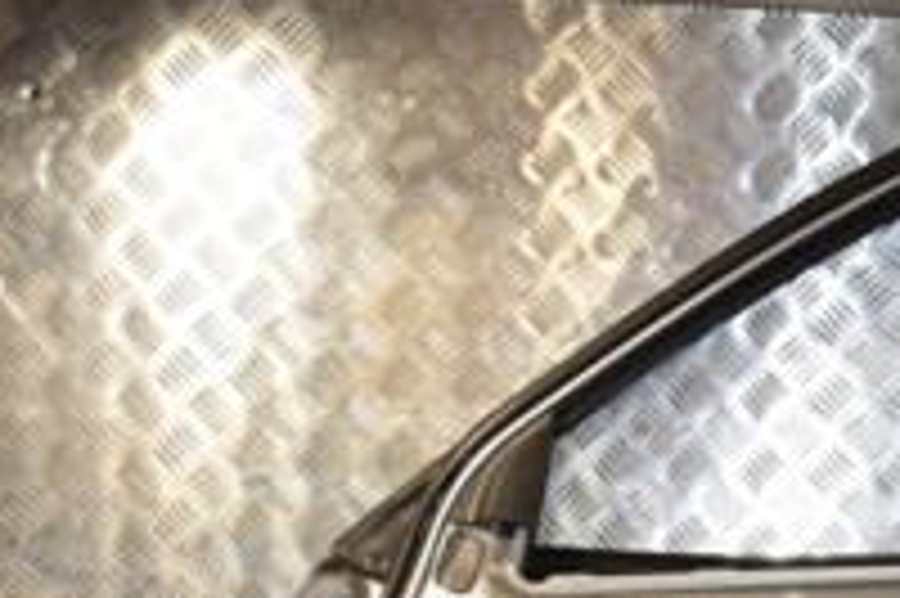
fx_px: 2360
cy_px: 773
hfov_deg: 20.4
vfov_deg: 13.9
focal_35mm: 94
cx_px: 1030
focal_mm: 21
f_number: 5
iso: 800
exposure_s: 1/160
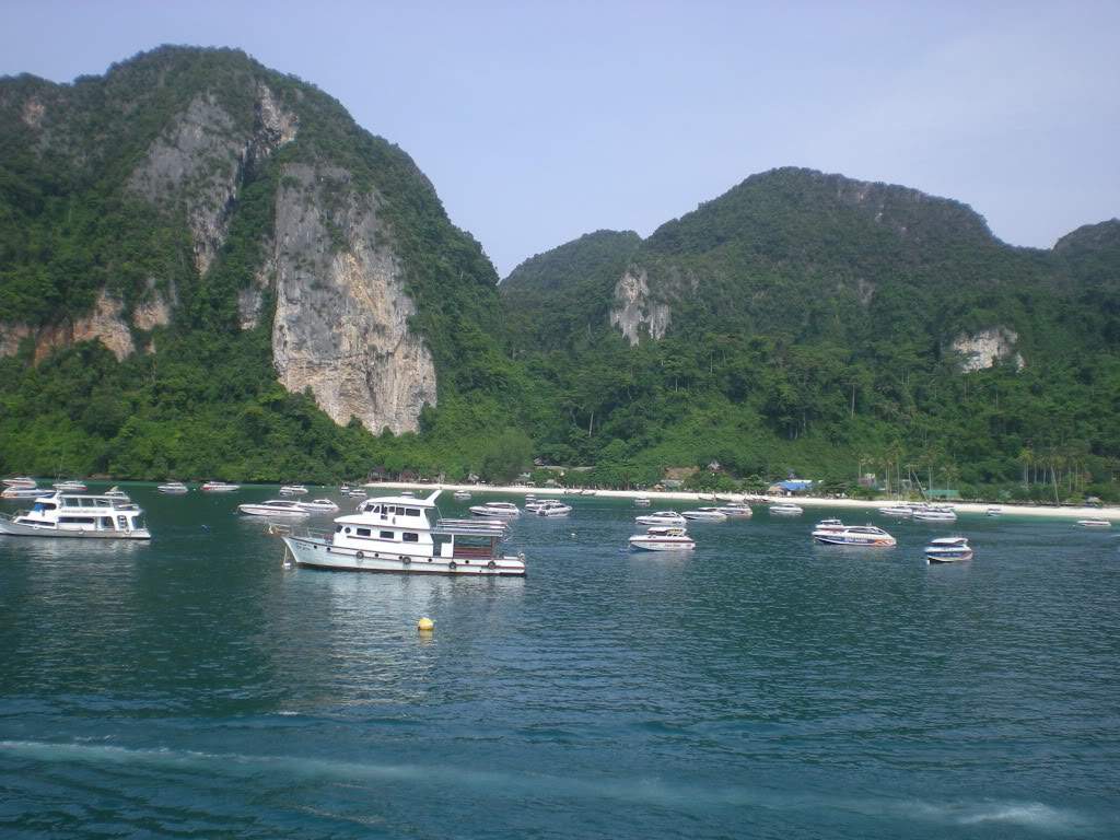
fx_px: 1229
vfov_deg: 37.7
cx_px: 560
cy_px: 420
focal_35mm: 38
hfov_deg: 49.0
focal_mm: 6.3
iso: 50
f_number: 4.6
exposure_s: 1/393
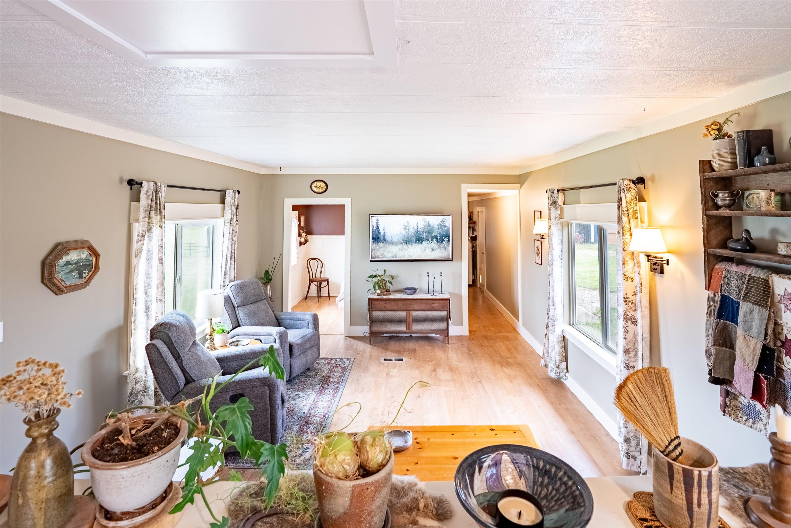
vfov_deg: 73.8
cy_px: 264
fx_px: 352
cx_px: 396
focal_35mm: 16
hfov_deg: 96.7
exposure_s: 1/250
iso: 400
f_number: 8
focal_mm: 16
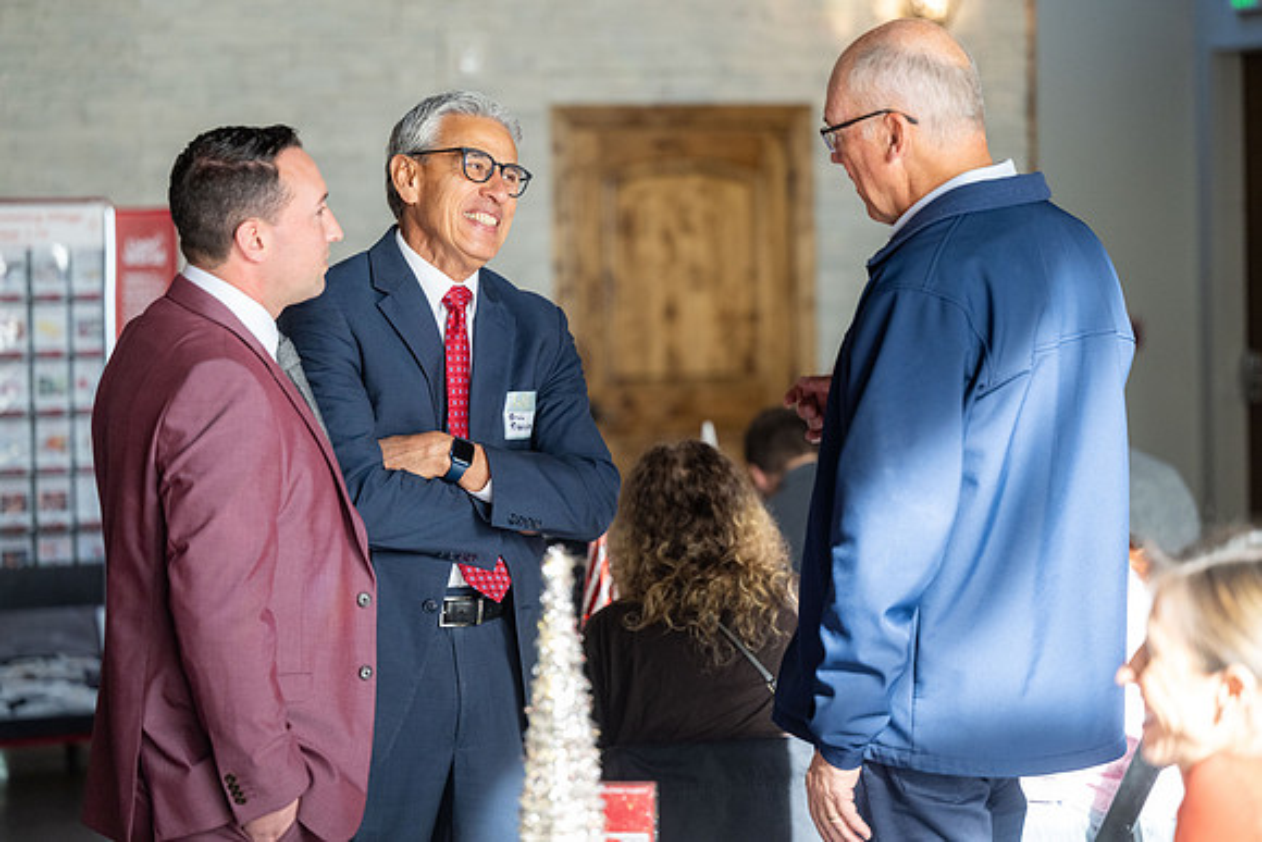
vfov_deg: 13.2
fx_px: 3646
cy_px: 421
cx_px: 631
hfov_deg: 19.6
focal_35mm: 104
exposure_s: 1/500
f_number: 2.8
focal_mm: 104
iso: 1600
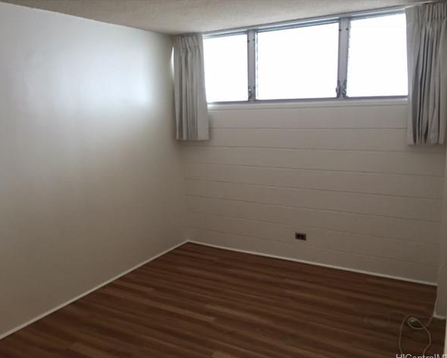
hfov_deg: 57.1
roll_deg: +0.2
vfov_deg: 47.2
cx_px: 218
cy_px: 182
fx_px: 410
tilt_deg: -11.2
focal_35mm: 31
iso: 80
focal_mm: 4.15
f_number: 2.2
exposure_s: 1/30
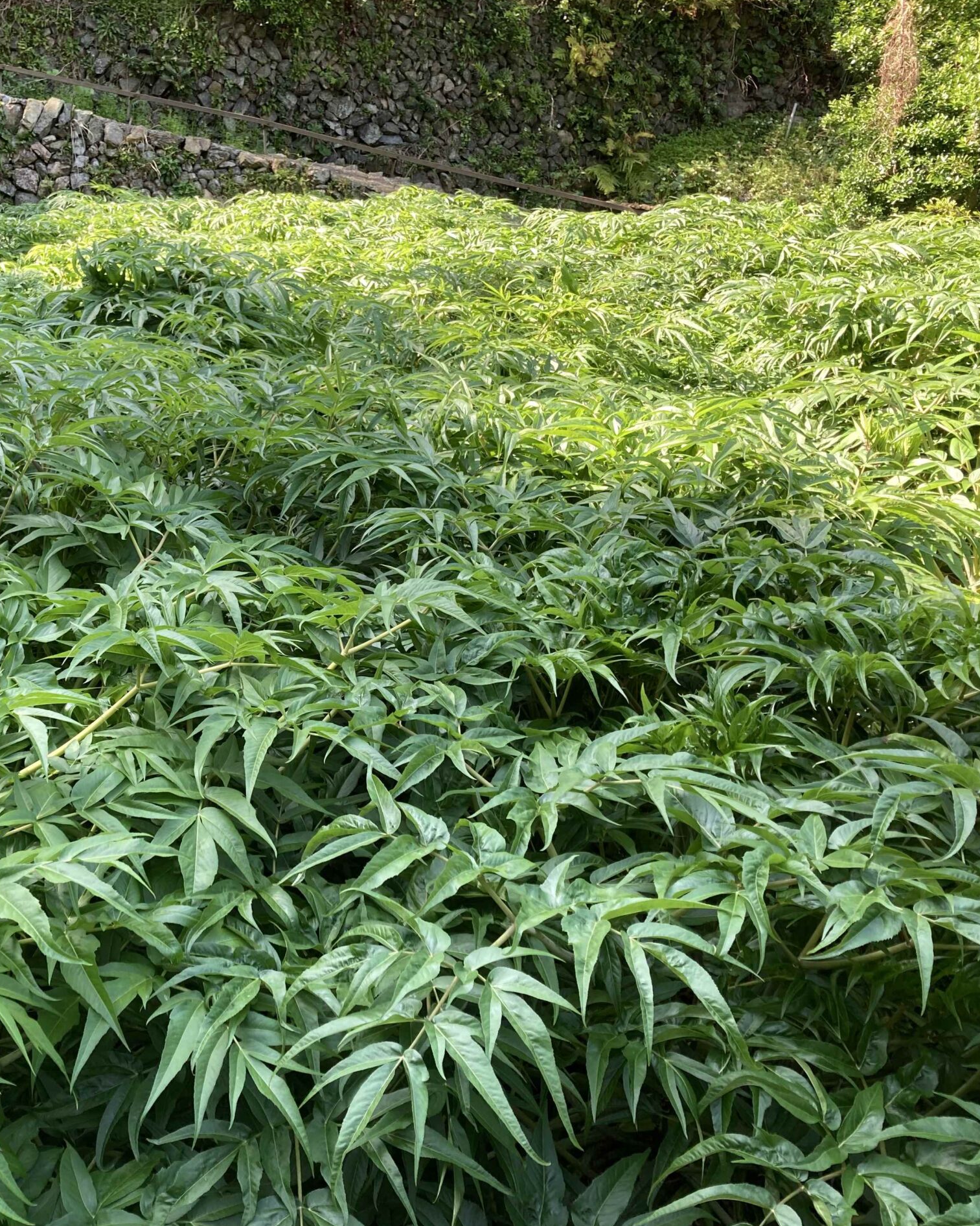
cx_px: 254
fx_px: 1341
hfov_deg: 39.1
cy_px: 611
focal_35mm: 37
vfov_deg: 49.1
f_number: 1.8
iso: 25
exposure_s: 1/121
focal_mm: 3.99
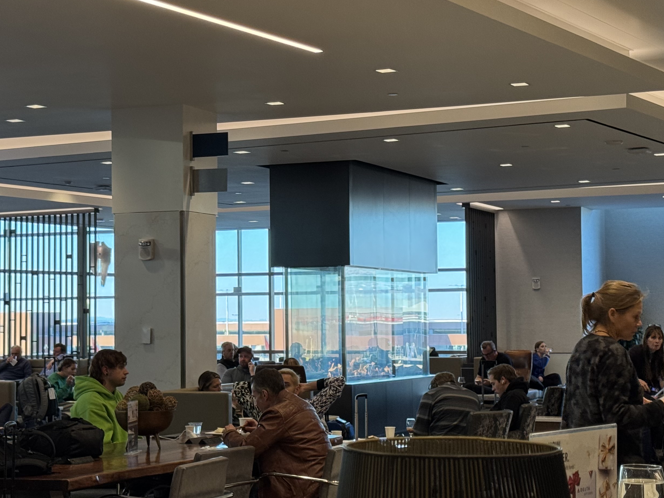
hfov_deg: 24.6
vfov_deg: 18.7
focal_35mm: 79
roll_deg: +0.0
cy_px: 246
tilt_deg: +4.2
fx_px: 1515
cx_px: 242
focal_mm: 6.76
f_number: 1.78
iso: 80
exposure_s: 1/89
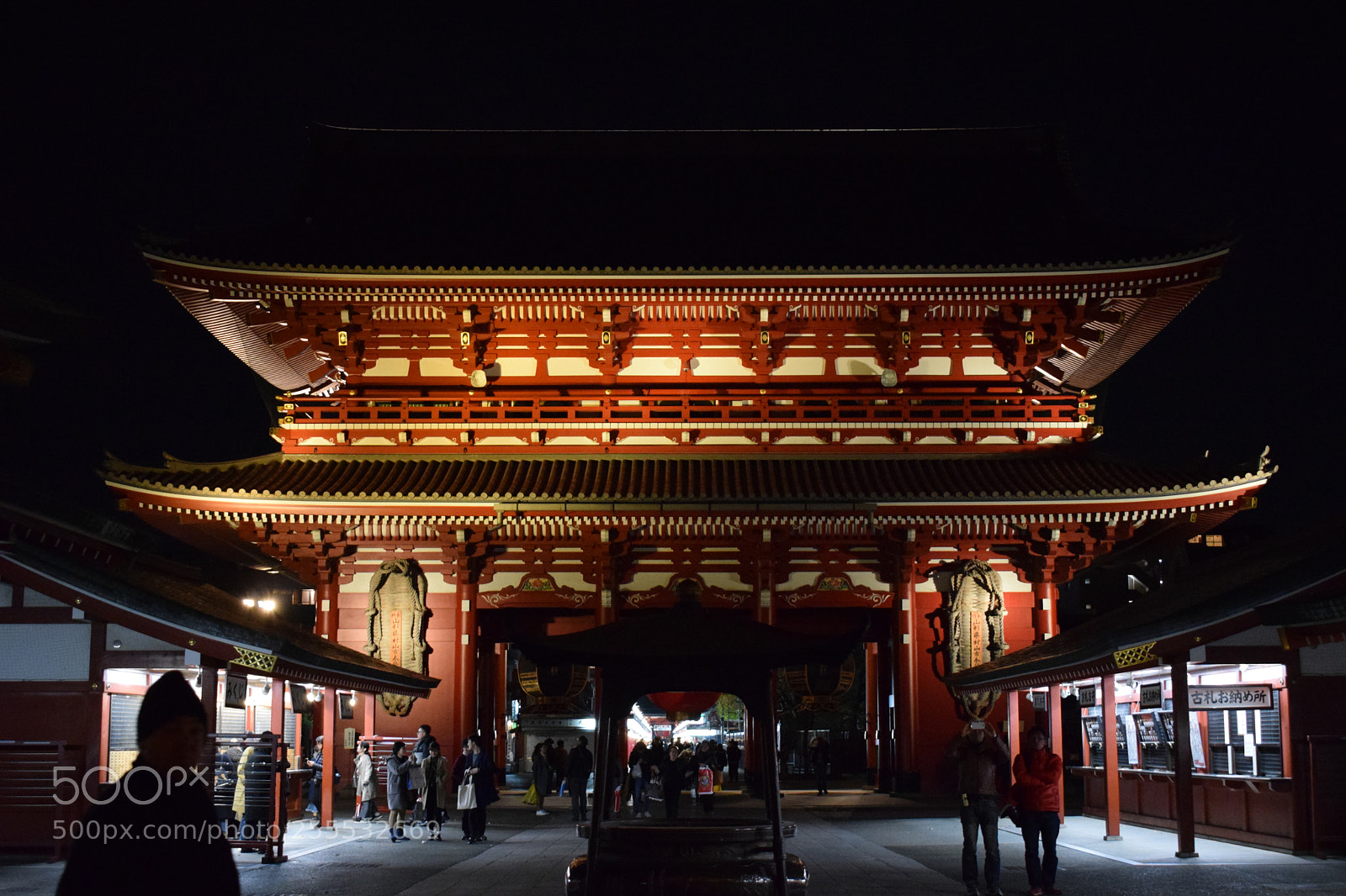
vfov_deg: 28.9
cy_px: 448
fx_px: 1738
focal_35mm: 46
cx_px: 673
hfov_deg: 42.3
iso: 3600
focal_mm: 31
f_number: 4.2
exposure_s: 1/60
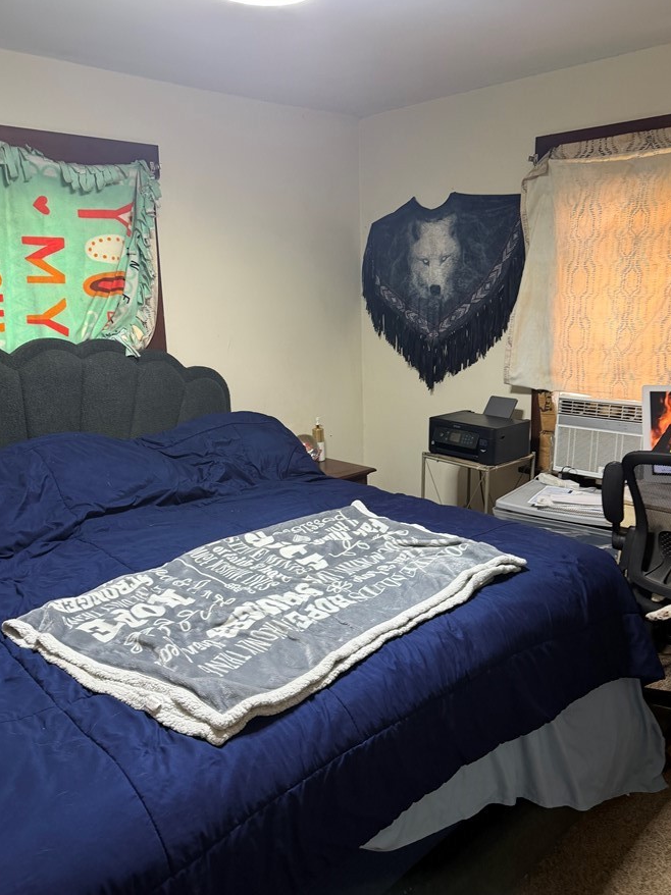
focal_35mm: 28
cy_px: 430
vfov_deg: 63.4
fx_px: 724
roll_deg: +2.4
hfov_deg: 49.7
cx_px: 358
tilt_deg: -10.9
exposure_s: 1/45
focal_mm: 6.76
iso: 250
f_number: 1.78
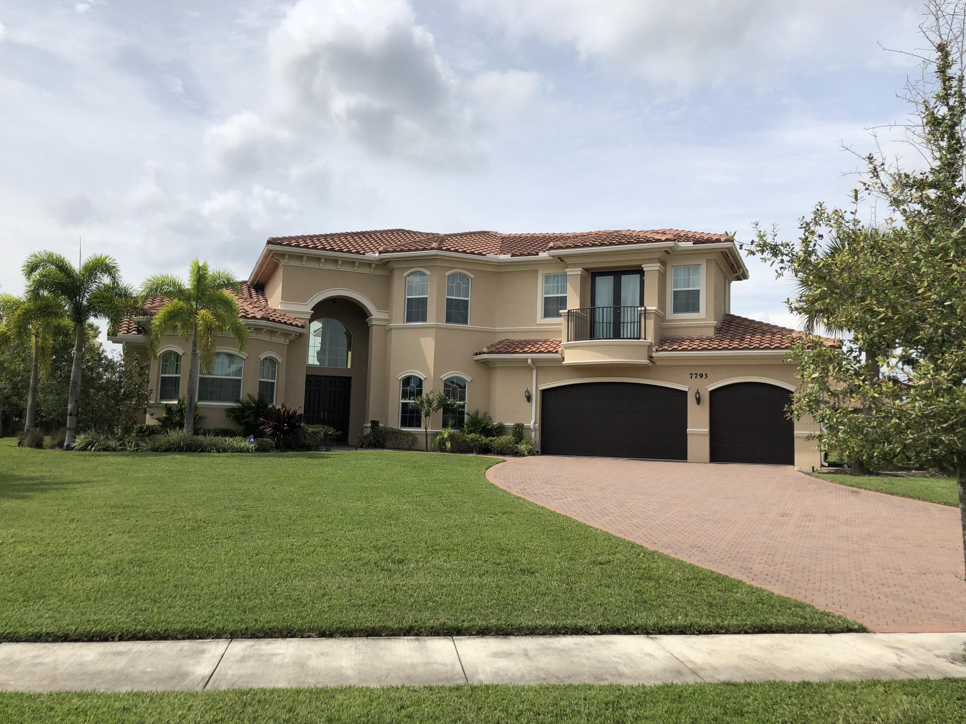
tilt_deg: +6.3
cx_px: 483
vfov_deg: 49.7
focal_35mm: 28
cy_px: 362
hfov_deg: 63.4
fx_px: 781
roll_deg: -1.3
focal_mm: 3.99
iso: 20
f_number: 1.8
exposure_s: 1/3003
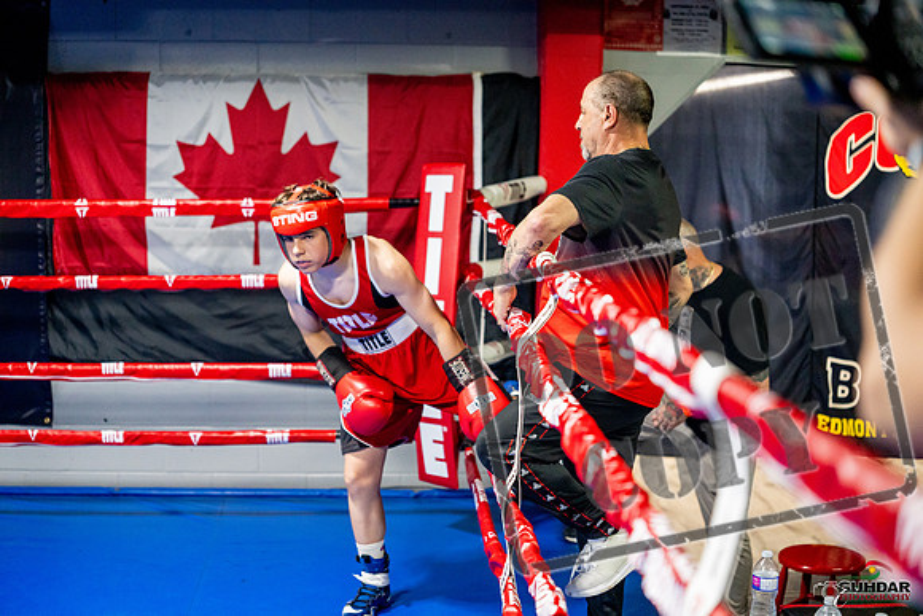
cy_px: 308
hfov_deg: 39.6
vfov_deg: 27.0
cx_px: 462
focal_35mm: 50
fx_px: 1282
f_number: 2
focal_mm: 50
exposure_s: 1/1000
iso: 4000
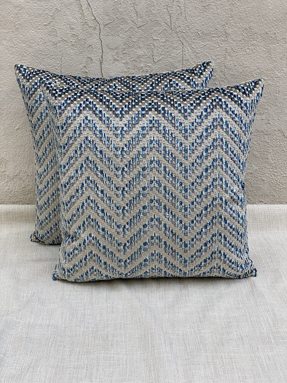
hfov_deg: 28.0
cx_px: 144
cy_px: 192
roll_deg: +0.6
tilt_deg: -20.2
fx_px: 575
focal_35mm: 52
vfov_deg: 36.8
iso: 25
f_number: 2
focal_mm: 6
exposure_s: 1/122
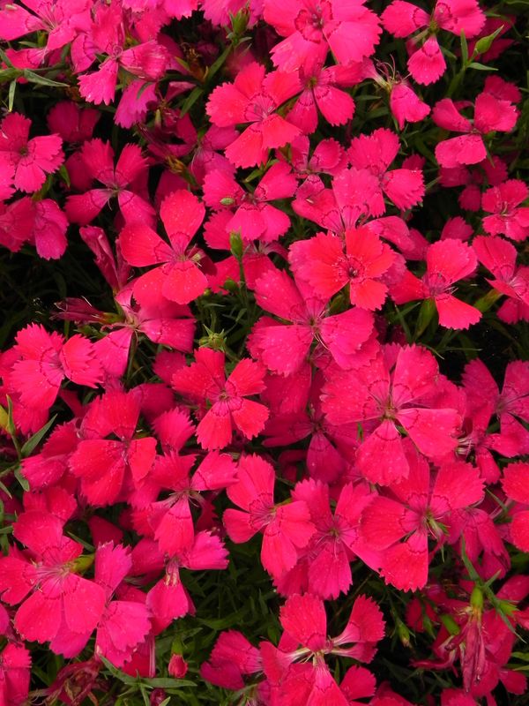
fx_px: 937
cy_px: 353
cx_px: 264
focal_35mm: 46
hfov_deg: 31.5
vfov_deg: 41.2
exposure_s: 1/60
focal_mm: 8.2
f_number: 8
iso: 160
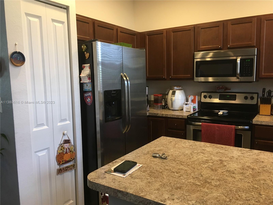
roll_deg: +0.8
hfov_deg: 61.7
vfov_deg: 48.2
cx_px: 136
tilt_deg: -7.3
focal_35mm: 29
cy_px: 102
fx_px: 229
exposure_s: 1/30
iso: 125
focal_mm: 4.15
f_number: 2.2
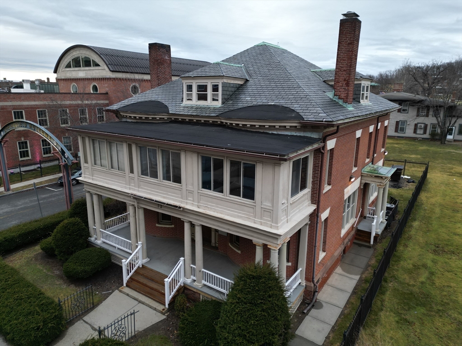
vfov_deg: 56.8
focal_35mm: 24
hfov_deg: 71.6
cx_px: 231
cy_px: 173
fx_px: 320
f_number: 1.7
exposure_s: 1/60
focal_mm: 6.72
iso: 100
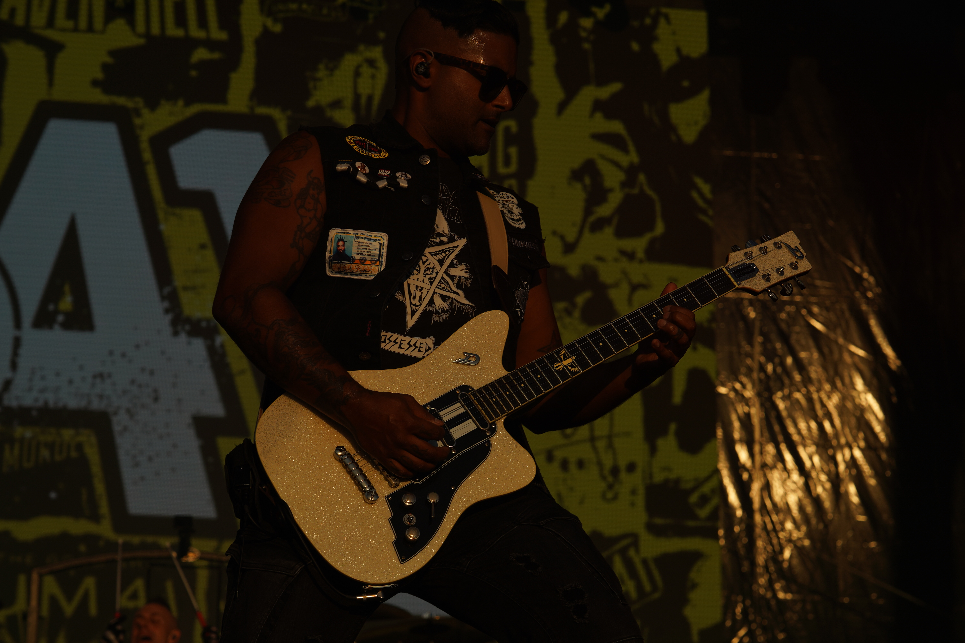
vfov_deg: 13.4
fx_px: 2734
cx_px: 482
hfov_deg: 20.0
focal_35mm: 102
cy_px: 322
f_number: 8
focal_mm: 102
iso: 100
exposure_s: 1/800
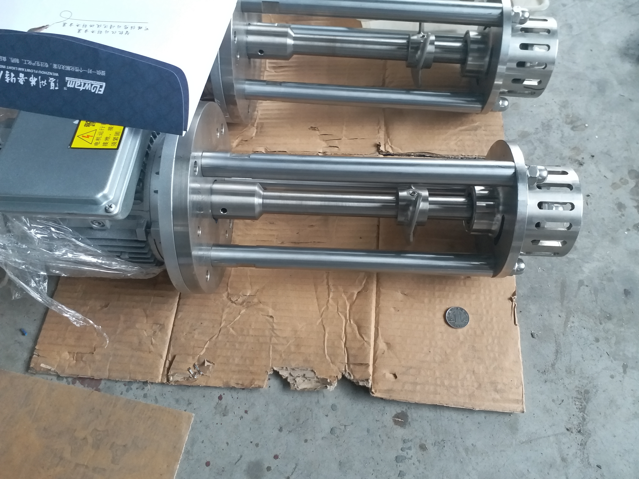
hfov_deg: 65.3
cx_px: 320
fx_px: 498
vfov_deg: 51.4
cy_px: 240
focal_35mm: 27
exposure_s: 1/33
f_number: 1.9
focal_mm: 3.6
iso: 80
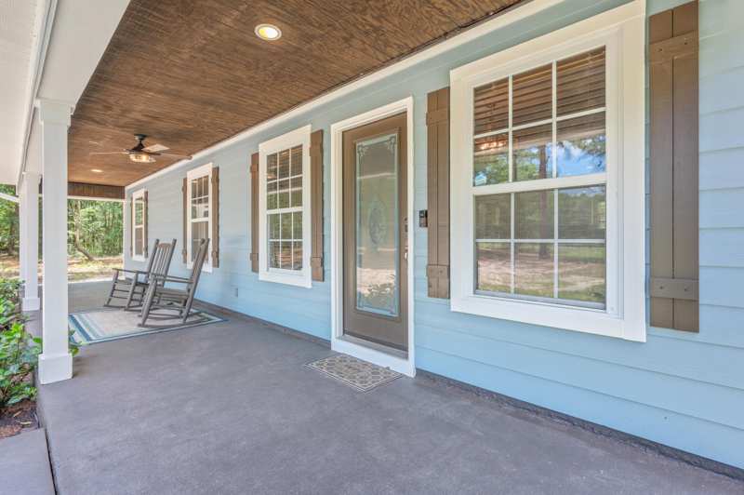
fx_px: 351
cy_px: 248
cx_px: 372
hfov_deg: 93.3
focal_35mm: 17
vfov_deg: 70.3
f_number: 9
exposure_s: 1/50
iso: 100
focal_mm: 17
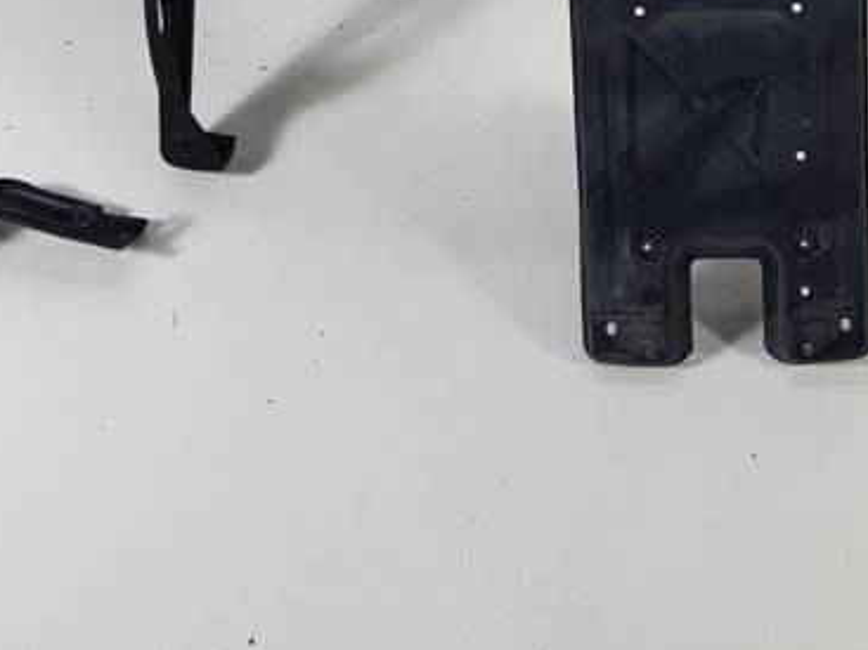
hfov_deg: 27.9
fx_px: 1705
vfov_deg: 20.4
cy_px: -95
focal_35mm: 68
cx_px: 702
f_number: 1.7
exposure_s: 1/100
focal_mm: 4.2
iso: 50
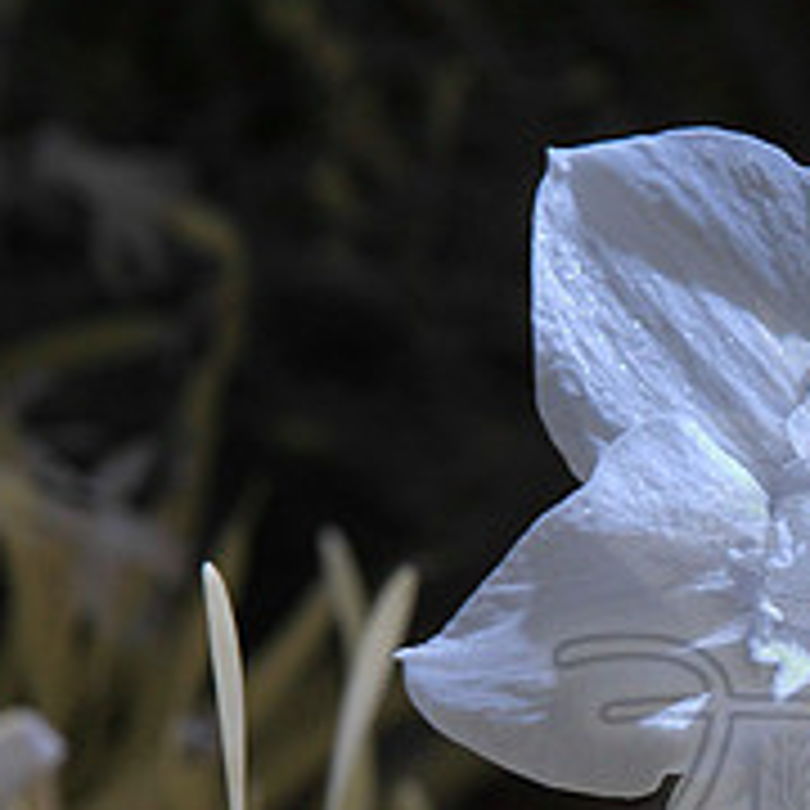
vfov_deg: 6.1
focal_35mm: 287
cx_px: 1210
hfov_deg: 6.0
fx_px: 7598
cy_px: 698
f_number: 10
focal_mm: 70
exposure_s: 1/400
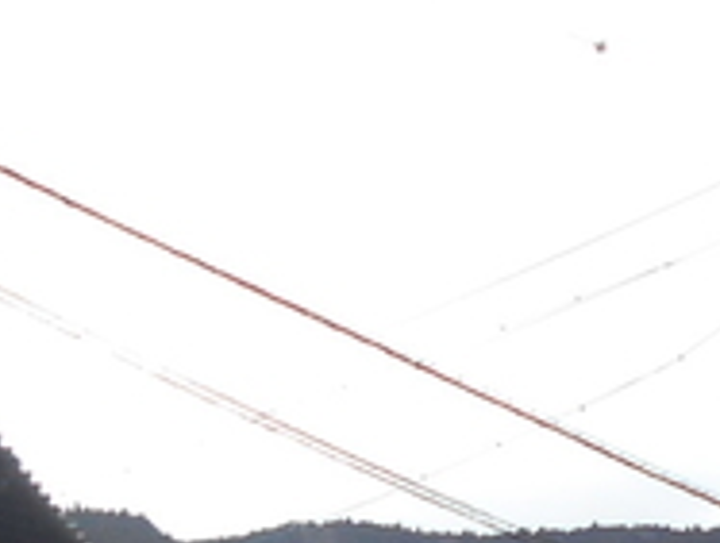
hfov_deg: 13.6
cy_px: 1113
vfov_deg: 9.7
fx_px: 2959
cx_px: -85
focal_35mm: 142
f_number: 3.2
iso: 80
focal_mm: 4.6
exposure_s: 1/320
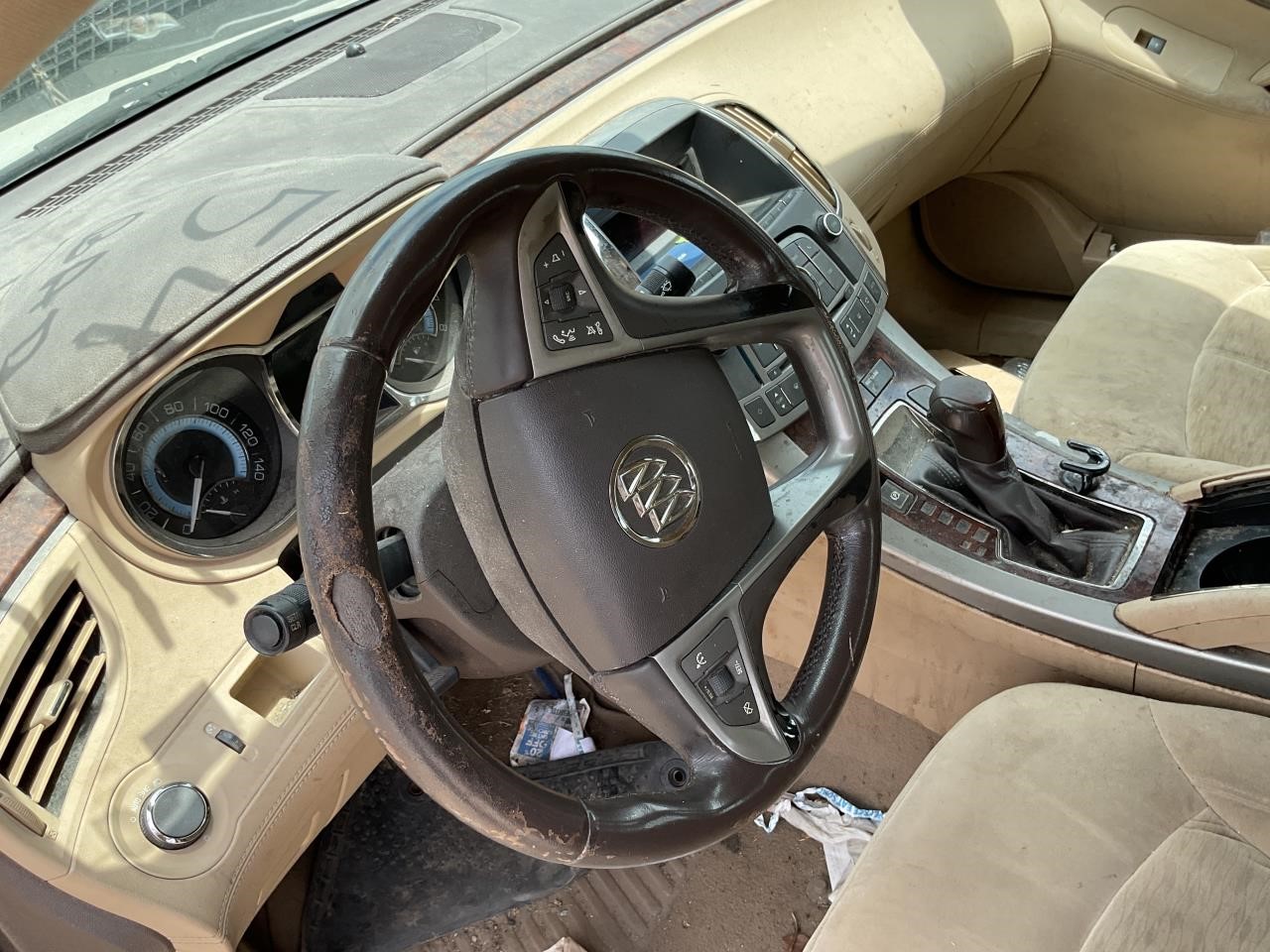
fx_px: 1064
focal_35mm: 29
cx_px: 635
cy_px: 476
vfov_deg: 48.2
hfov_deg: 61.7
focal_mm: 3
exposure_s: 1/329
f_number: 1.8
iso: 16
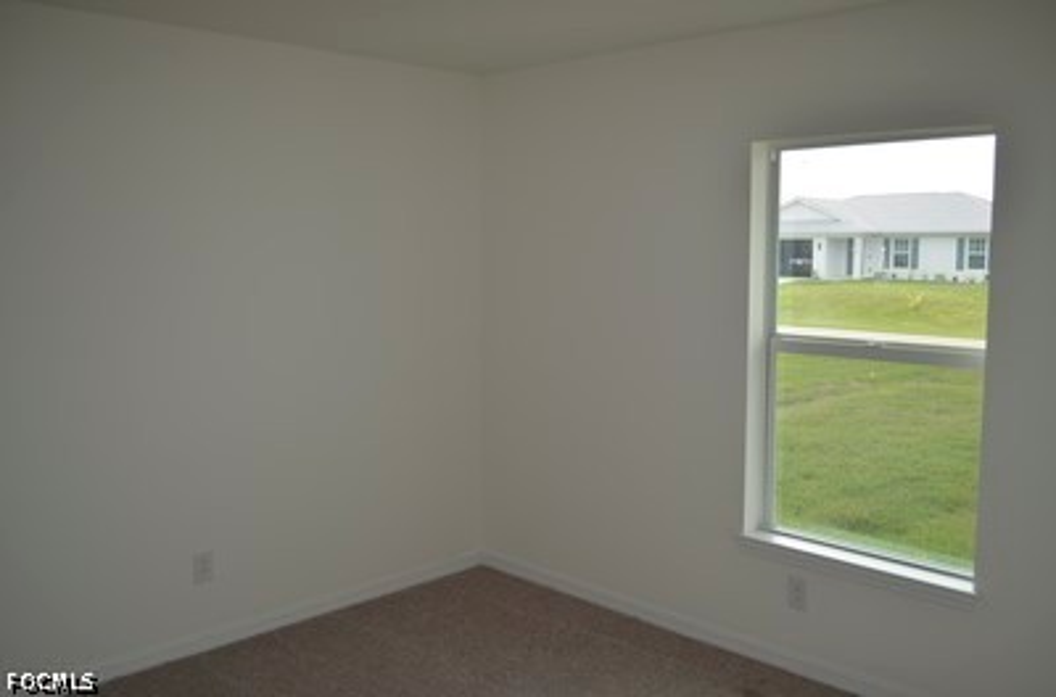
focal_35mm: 33
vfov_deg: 39.7
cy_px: 348
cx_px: 528
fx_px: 965
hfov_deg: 57.4
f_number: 3.8
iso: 100
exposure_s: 1/200
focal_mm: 22
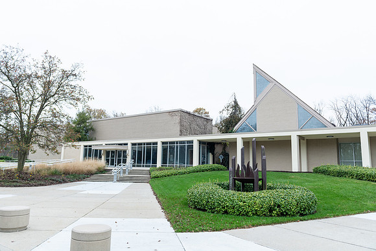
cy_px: 125
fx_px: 290
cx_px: 181
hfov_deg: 65.9
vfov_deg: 46.8
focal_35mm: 28
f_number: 3.5
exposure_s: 1/160
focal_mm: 26
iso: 200
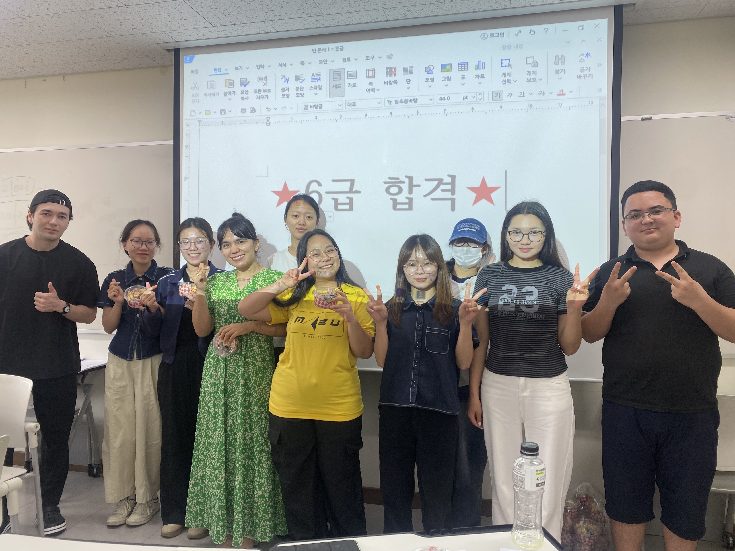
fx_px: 552
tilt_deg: -1.8
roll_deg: -0.3
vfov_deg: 53.1
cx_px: 368
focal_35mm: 26
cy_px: 276
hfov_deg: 67.3
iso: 40
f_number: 1.8
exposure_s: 1/120
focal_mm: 4.25
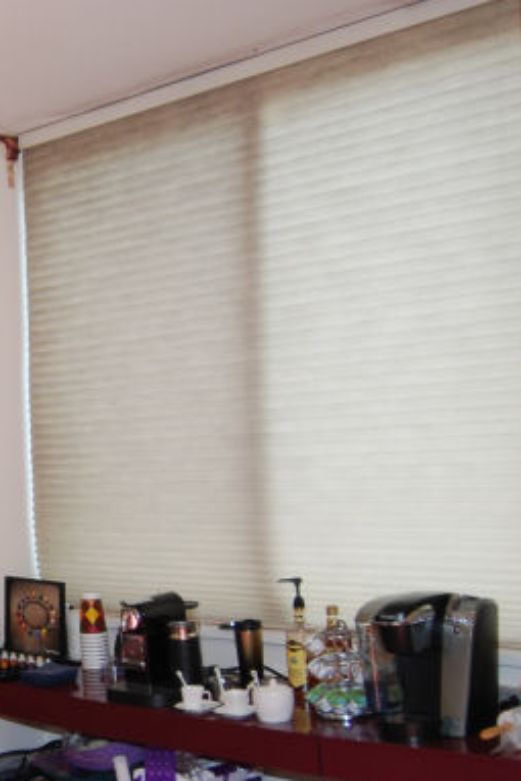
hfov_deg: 20.8
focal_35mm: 60
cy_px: 531
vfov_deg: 32.9
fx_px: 1309
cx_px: -129
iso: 200
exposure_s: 1/60
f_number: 4
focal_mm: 15
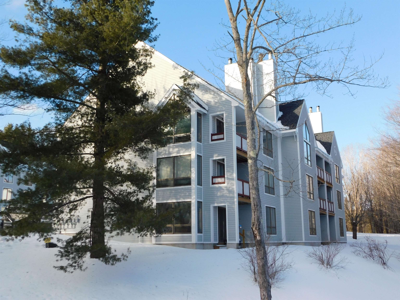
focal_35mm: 36
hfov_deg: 51.4
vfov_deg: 39.7
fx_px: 416
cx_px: 200
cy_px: 150
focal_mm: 6.3
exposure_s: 1/500
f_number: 3.5
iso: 125
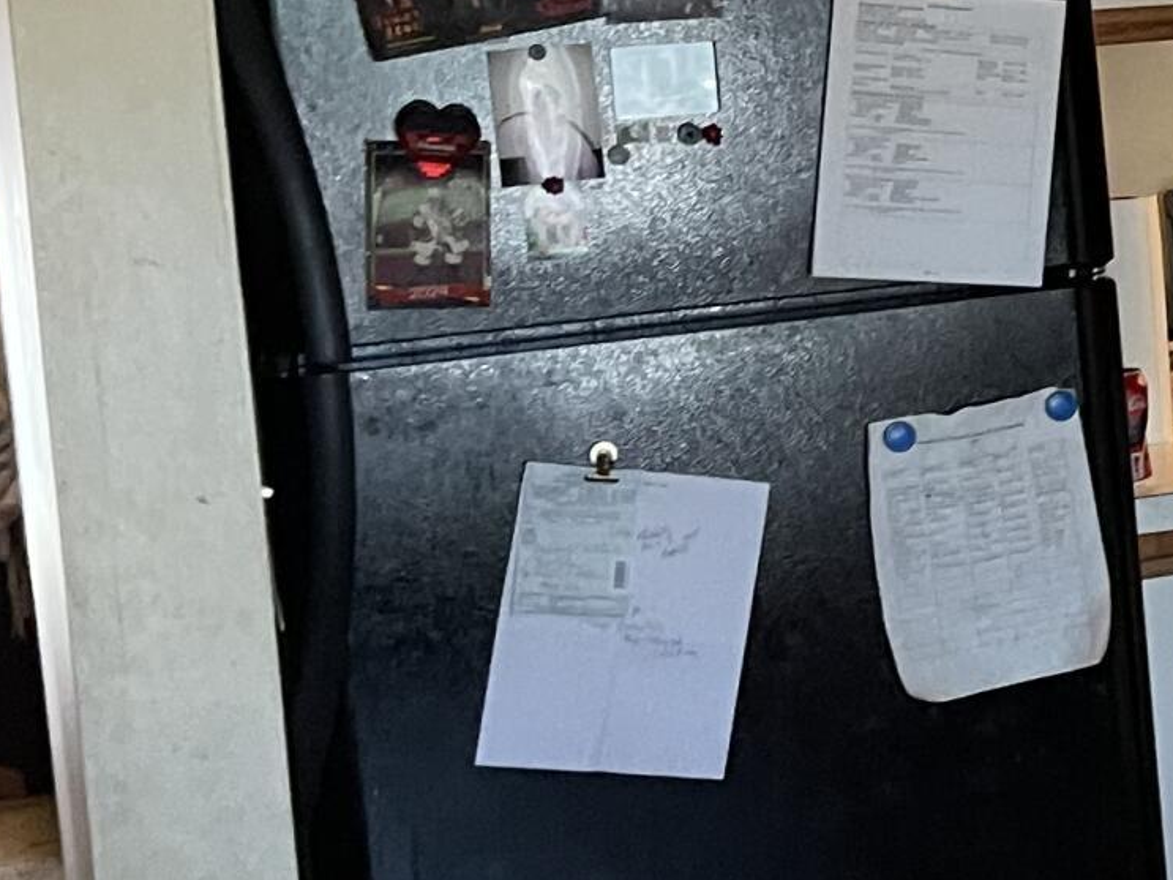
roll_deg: +2.5
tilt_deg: -8.1
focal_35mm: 101
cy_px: 145
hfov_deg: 16.6
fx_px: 3422
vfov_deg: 14.5
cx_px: 2024
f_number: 1.6
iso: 400
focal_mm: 5.1
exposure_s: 1/60
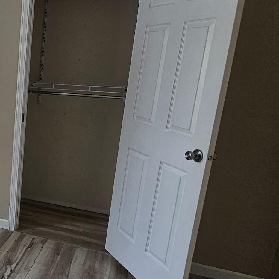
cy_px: 146
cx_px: -38
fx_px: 337
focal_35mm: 37
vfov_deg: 44.9
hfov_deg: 36.8
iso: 64
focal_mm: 2.2
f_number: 2.2
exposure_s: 1/120
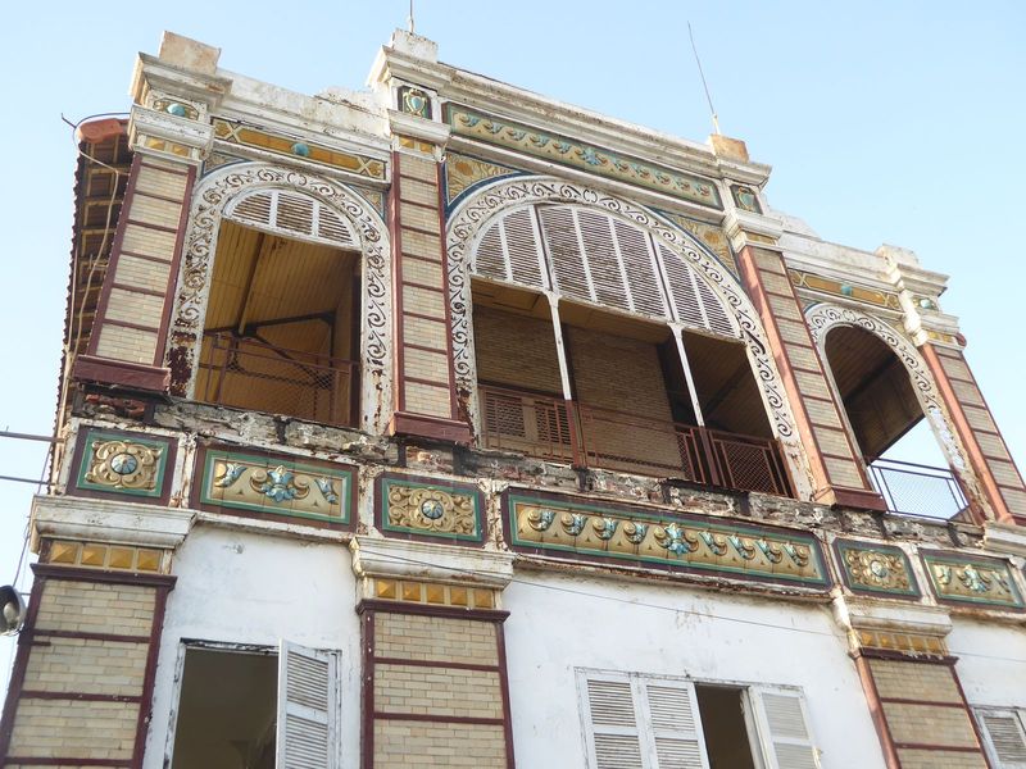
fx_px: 1008
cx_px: 513
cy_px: 384
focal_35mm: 34
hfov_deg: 54.0
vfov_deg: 41.8
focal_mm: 5.8
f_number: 3.6
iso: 80
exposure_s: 1/125
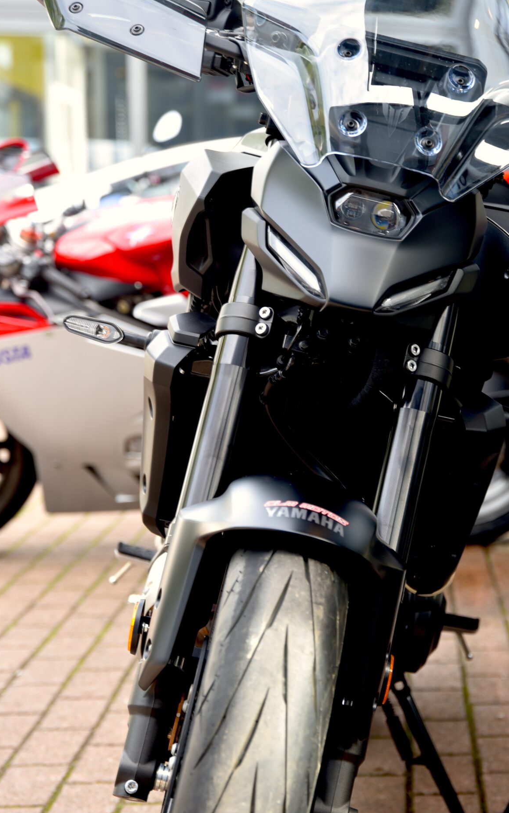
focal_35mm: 87
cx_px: 371
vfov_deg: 23.8
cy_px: 454
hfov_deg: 15.0
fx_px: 1930
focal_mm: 62
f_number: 4
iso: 100
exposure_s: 1/60
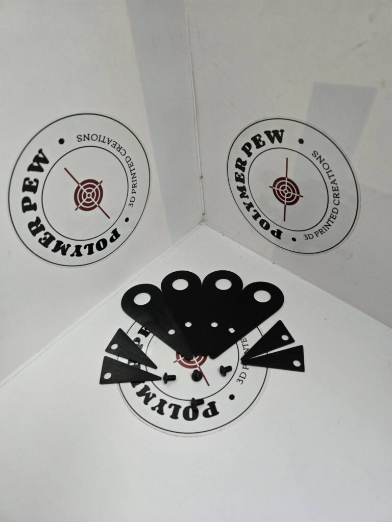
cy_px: 261
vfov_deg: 73.9
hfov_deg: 58.9
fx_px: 347
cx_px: 196
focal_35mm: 23
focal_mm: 5.4
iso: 800
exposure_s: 1/120
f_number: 1.8
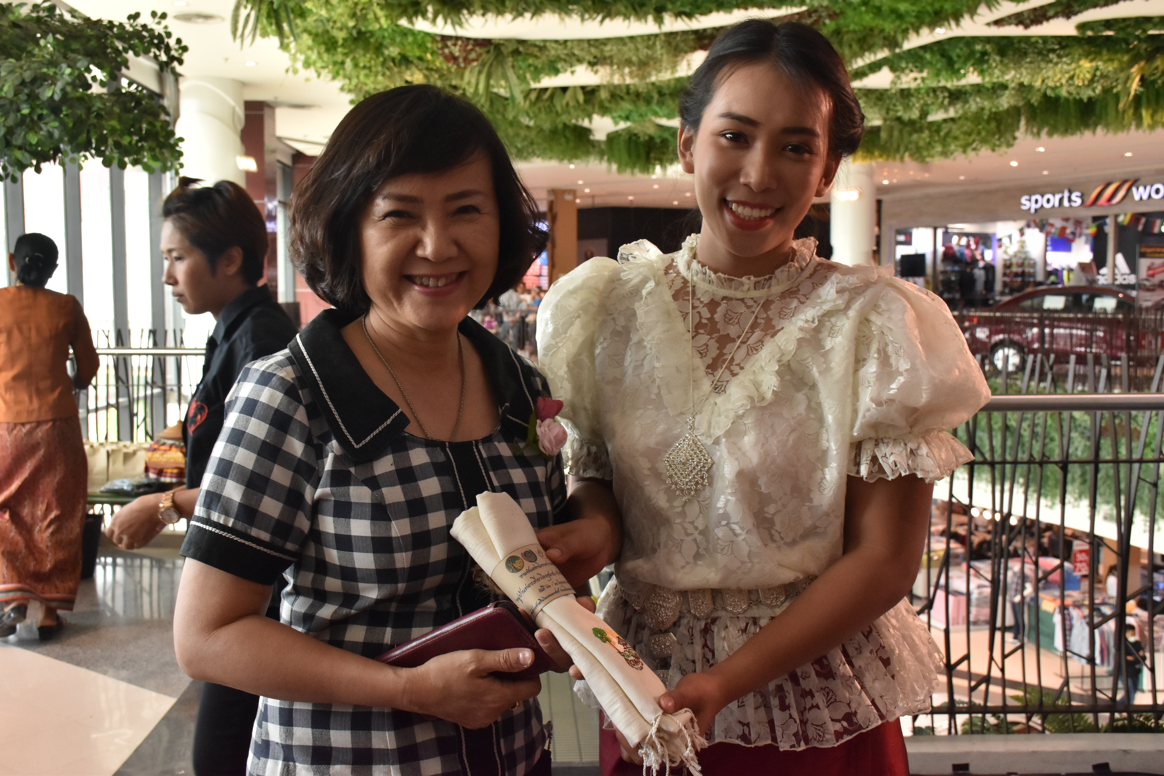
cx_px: 582
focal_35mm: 36
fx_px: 1164
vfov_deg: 36.9
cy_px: 388
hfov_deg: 53.1
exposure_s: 1/200
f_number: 7.1
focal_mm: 24
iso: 1250
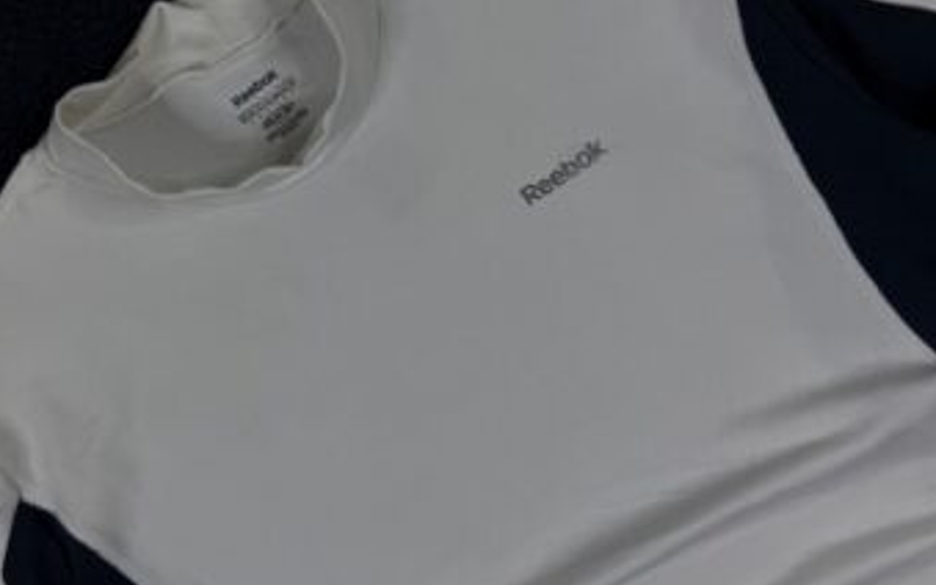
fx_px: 1021
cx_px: 392
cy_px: 244
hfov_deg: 49.1
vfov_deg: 31.9
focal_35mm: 40
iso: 80
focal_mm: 6.76
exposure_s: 1/510
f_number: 1.78
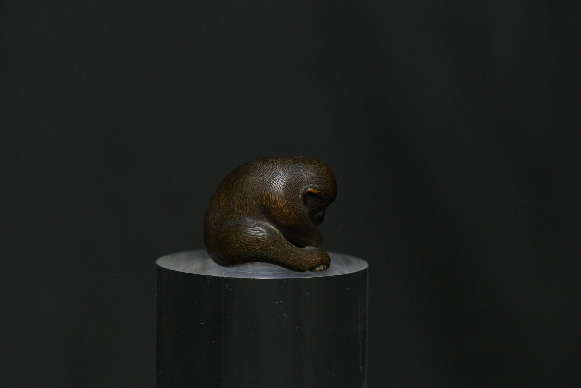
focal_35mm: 105
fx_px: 1695
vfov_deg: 13.0
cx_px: 290
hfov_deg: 19.5
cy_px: 194
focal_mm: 105
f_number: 10
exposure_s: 1/125
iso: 4500
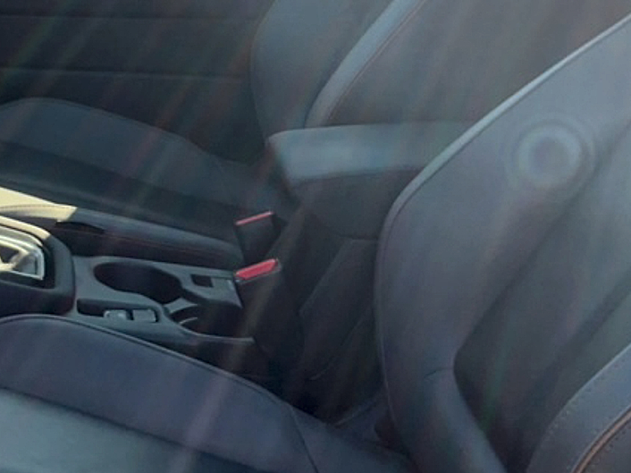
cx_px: 185
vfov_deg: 21.5
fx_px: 1239
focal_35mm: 68
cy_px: 131
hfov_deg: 28.3
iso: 32
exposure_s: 1/204
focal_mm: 3
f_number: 1.8
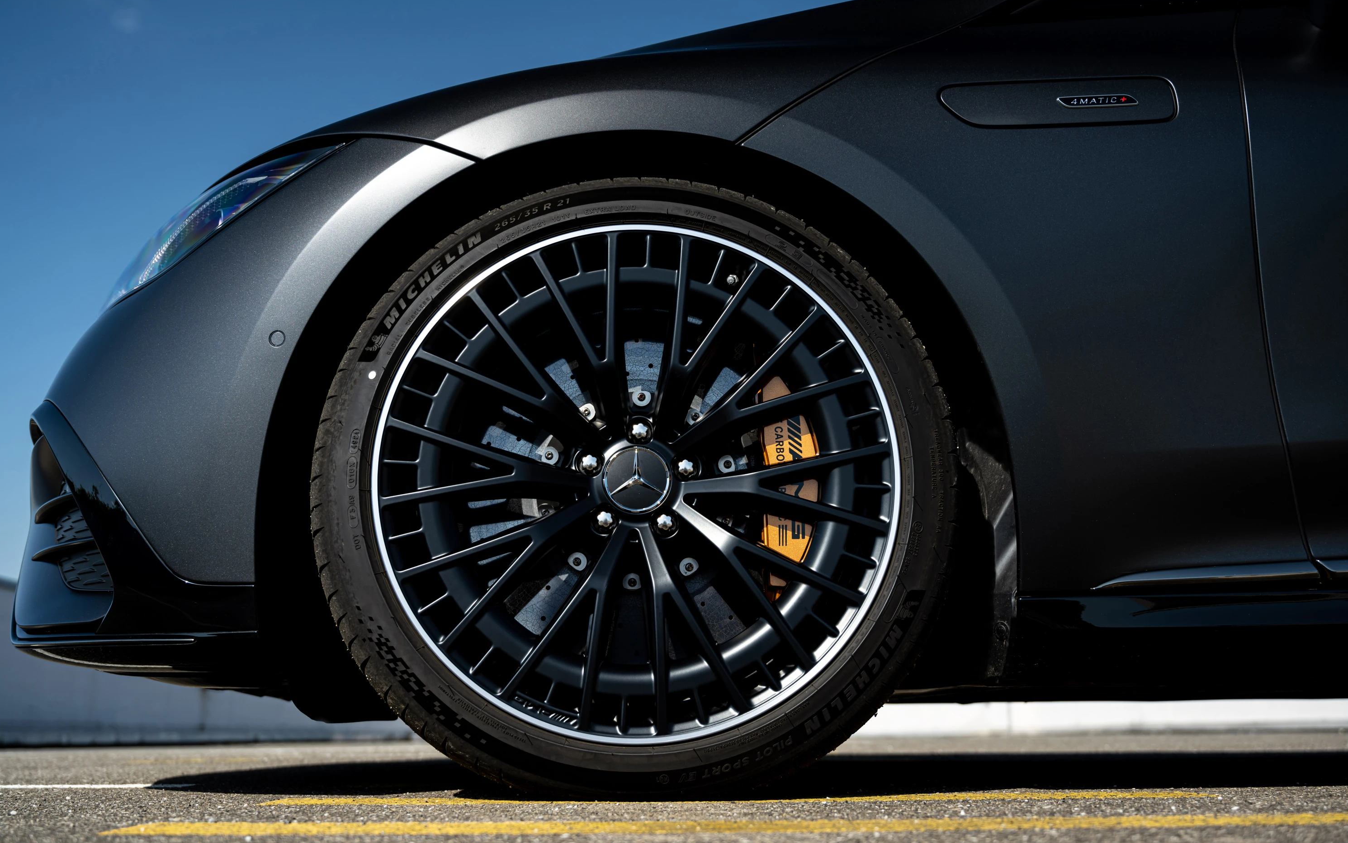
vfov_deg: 32.0
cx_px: 672
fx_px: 1469
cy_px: 432
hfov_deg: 49.3
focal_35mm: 40
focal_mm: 39
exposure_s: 1/320
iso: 64
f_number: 4
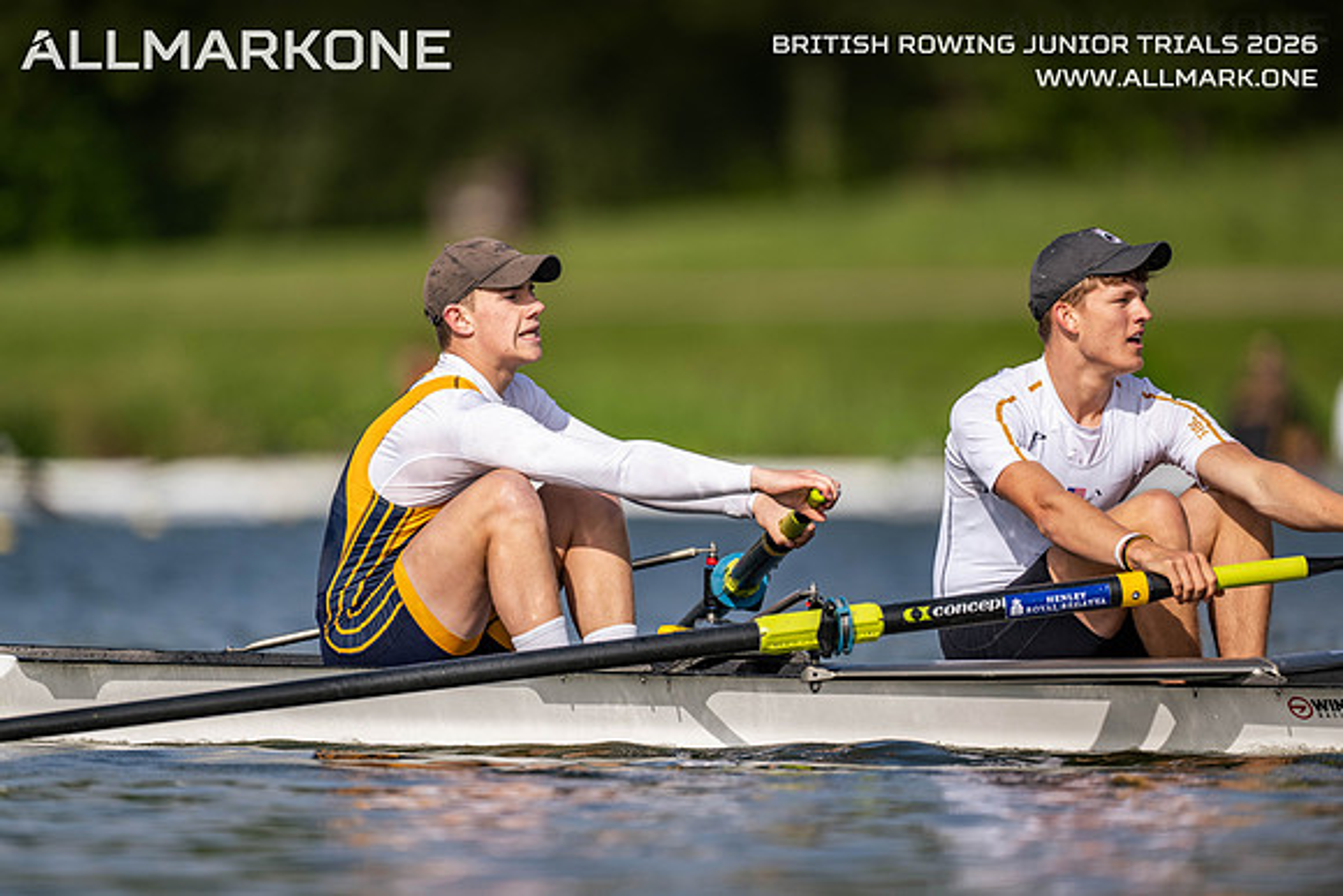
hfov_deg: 3.4
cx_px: 672
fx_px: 22388
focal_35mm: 600
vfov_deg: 2.3
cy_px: 448
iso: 180
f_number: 4
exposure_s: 1/2500
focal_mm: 600
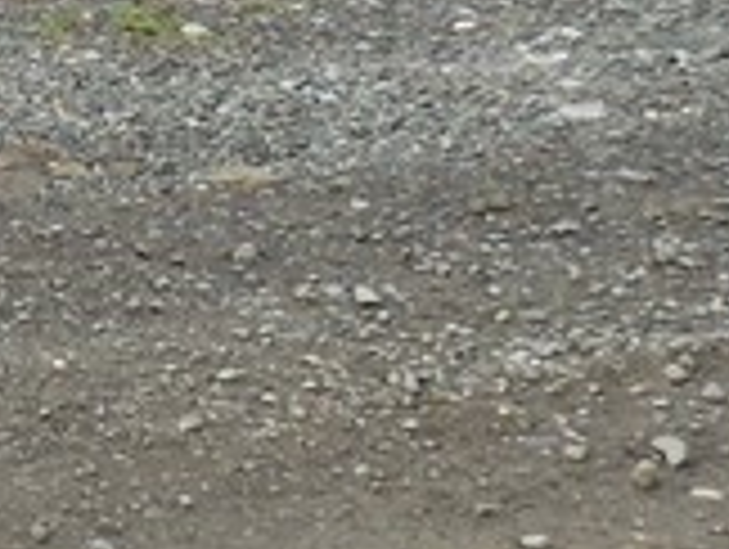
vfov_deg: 9.3
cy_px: -40
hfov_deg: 12.0
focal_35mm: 158
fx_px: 3332
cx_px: -292
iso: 125
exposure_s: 1/250
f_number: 3.3
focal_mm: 4.5
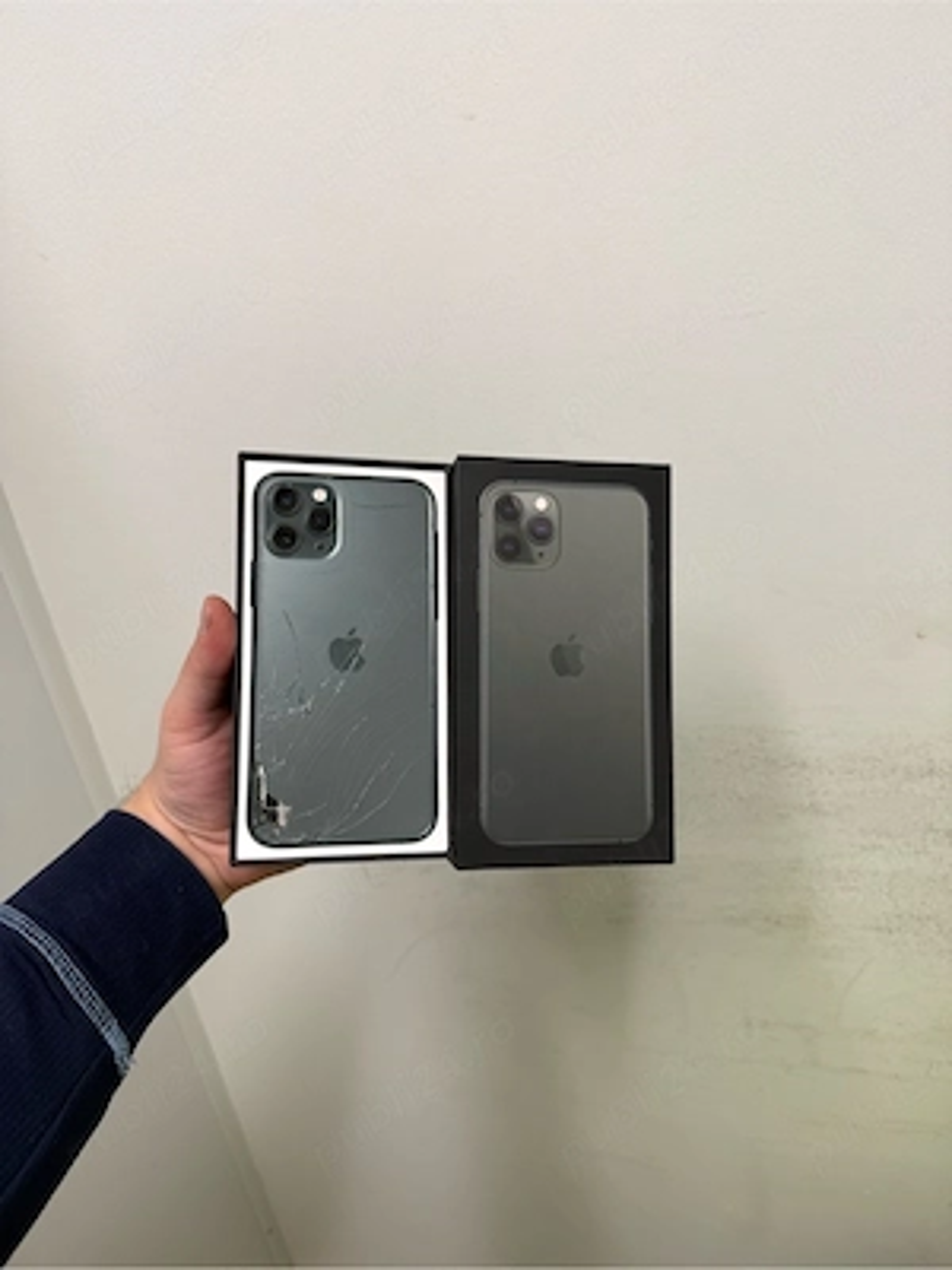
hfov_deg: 56.8
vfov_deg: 71.6
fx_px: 880
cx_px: 476
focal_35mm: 24
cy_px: 635
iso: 100
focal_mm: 6.76
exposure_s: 1/100
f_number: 1.78
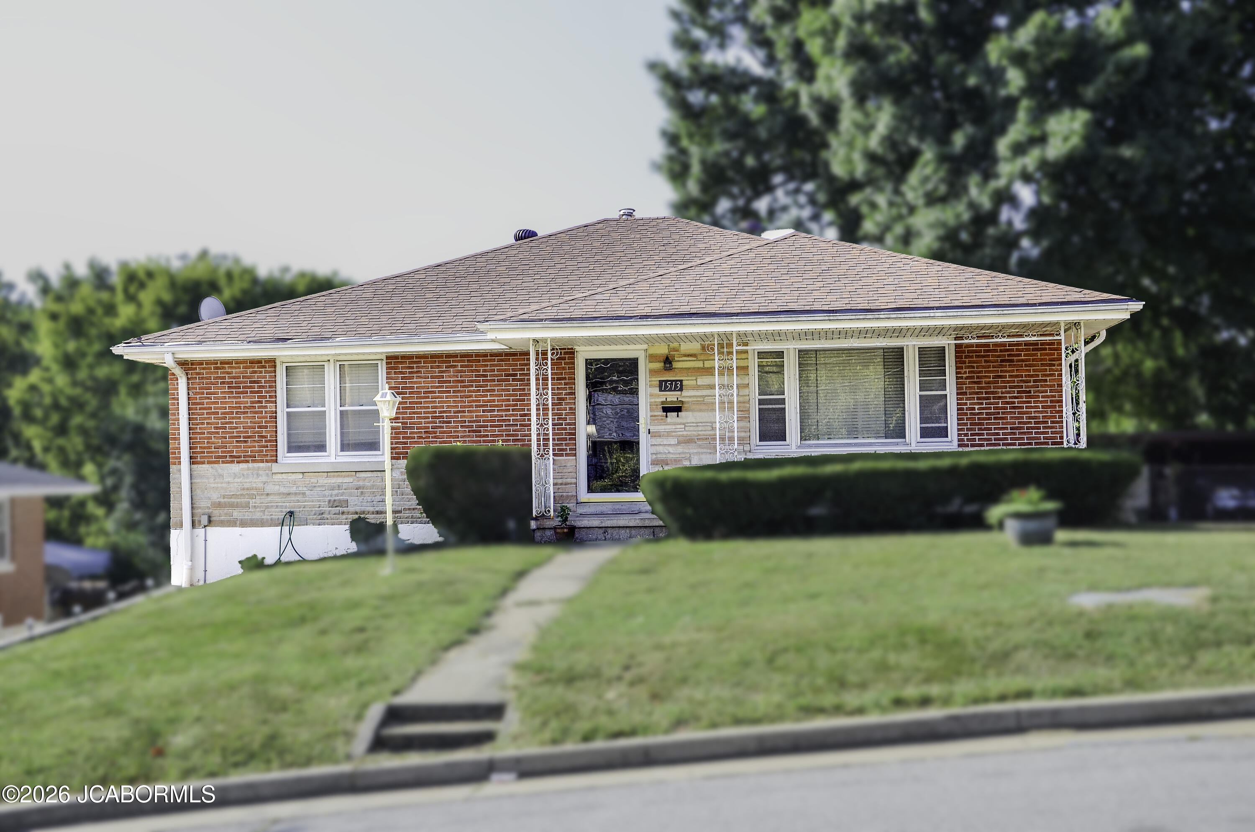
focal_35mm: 45
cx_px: 628
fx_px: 1565
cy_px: 416
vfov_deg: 29.7
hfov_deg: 43.7
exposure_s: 1/250
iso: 160
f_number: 8
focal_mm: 30
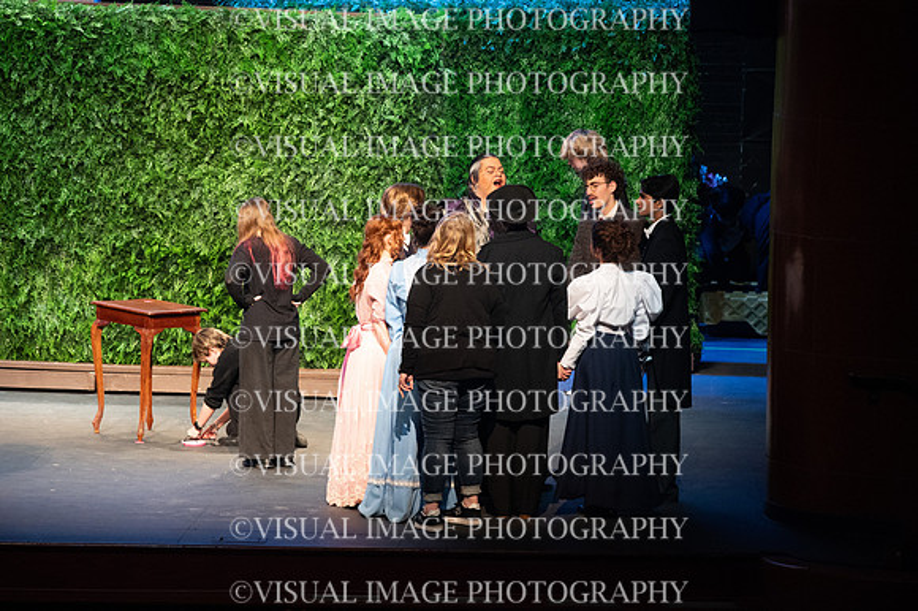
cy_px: 306
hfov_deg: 7.6
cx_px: 459
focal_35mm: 270
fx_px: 6881
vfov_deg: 5.1
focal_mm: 270
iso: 7200
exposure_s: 1/160
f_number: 6.3
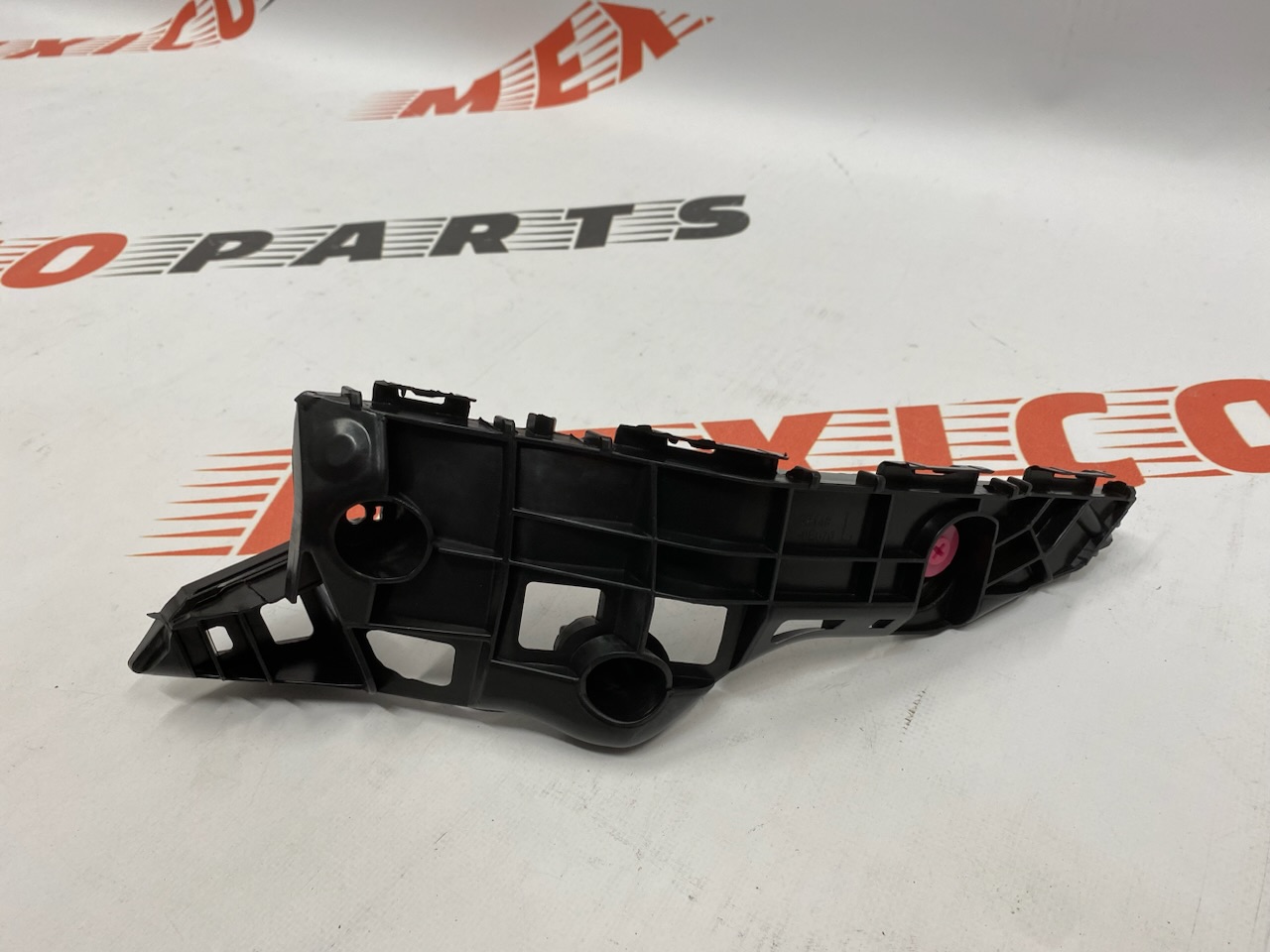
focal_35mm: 26
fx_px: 954
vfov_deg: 53.1
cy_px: 476
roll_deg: +4.2
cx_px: 635
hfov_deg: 67.3
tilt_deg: -38.9
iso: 80
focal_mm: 4.25
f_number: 1.8
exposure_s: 1/100
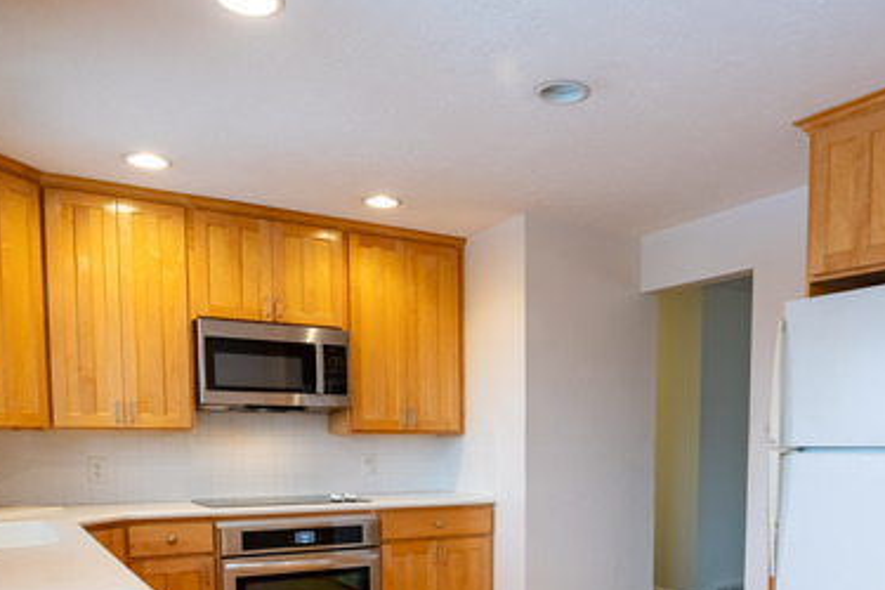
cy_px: 533
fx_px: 787
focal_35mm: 32
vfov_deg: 38.3
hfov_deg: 58.1
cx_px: 548
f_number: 10
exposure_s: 1/50
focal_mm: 16
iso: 500
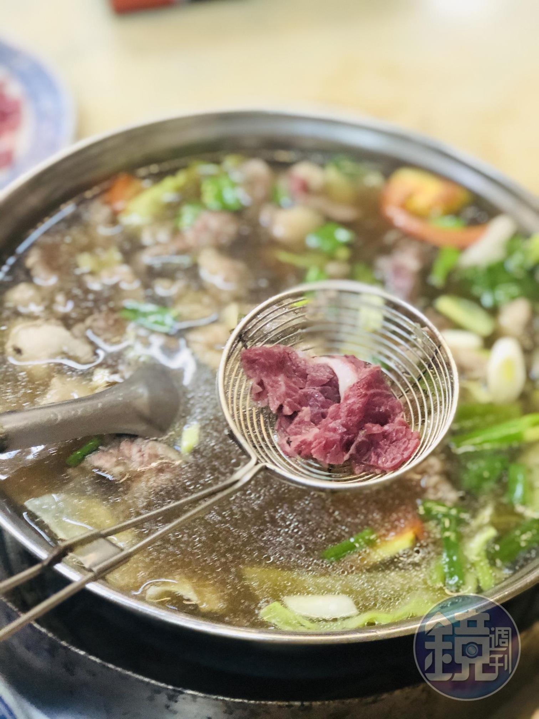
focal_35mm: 57
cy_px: 360
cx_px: 270
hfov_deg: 25.7
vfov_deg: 33.8
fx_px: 1183
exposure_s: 1/30
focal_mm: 6.6
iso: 400
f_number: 2.8
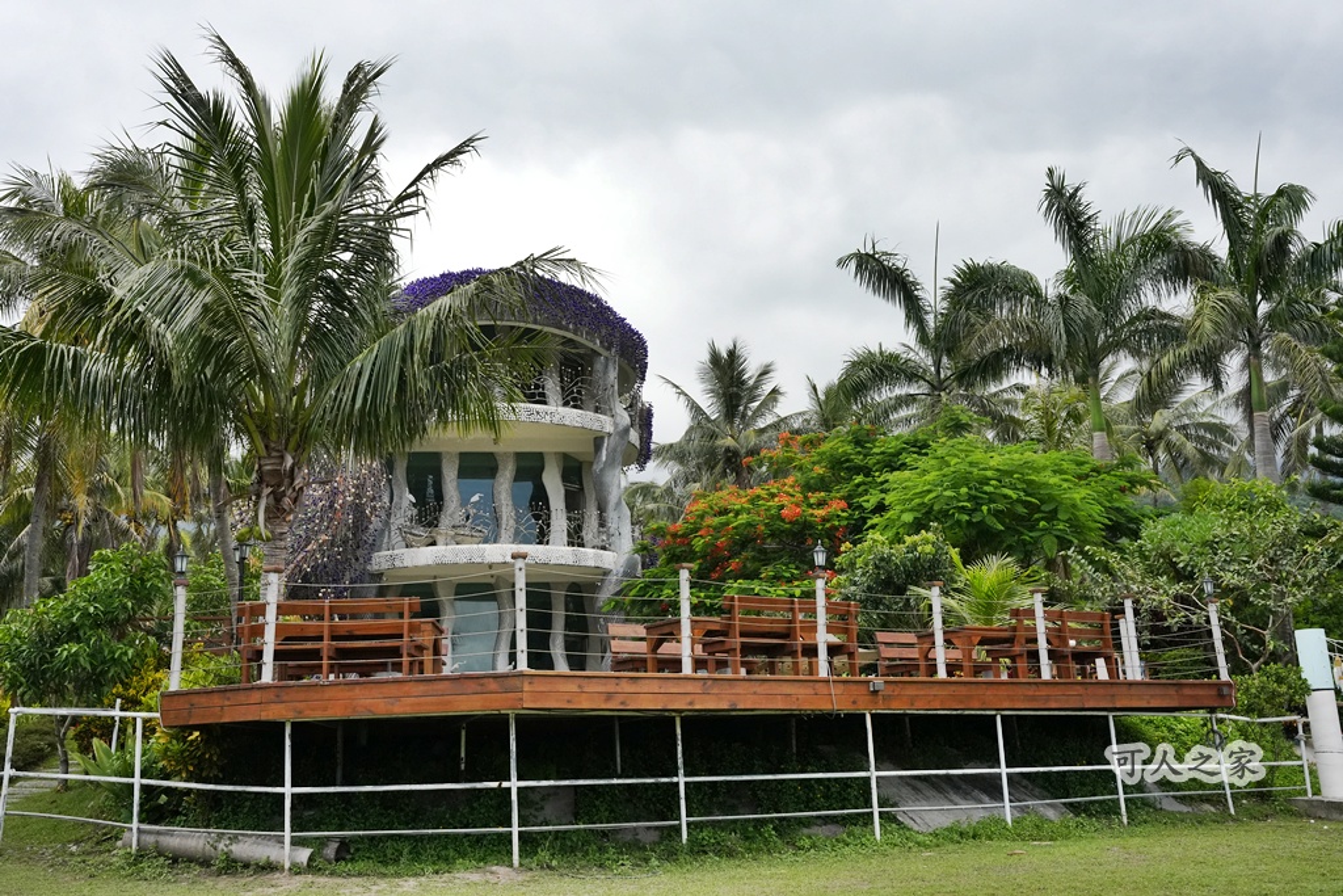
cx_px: 672
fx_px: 1321
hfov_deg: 53.9
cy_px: 448
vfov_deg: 37.5
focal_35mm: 35
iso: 3200
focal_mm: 35.4
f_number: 10
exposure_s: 1/3200
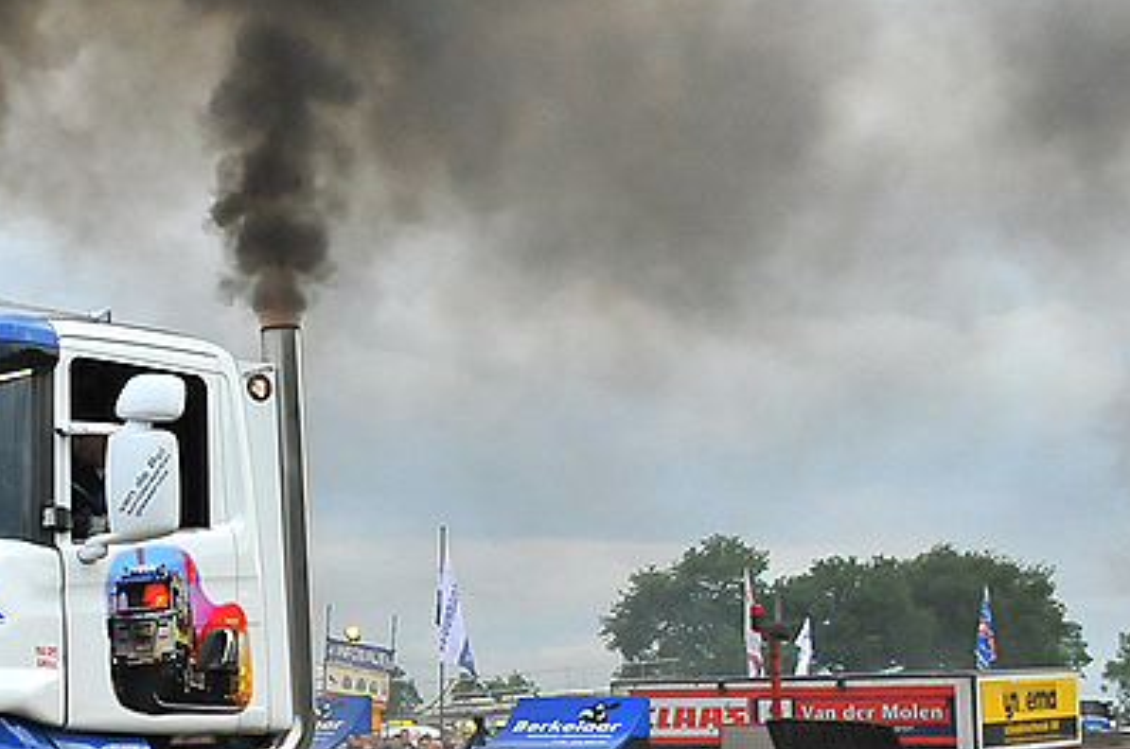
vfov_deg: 15.9
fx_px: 2664
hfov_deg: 22.6
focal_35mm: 85
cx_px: -116
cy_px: 567
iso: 1000
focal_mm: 22
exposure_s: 1/1000
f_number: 3.8
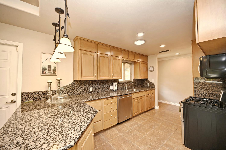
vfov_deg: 81.1
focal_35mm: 14
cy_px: 75
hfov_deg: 104.3
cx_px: 113
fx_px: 88
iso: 320
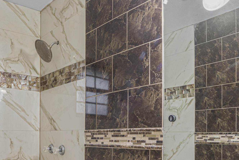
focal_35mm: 37
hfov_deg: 51.7
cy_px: 137
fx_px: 246
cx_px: 103
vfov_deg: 34.4
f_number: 9
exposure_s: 1/1.25
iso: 250
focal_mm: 16
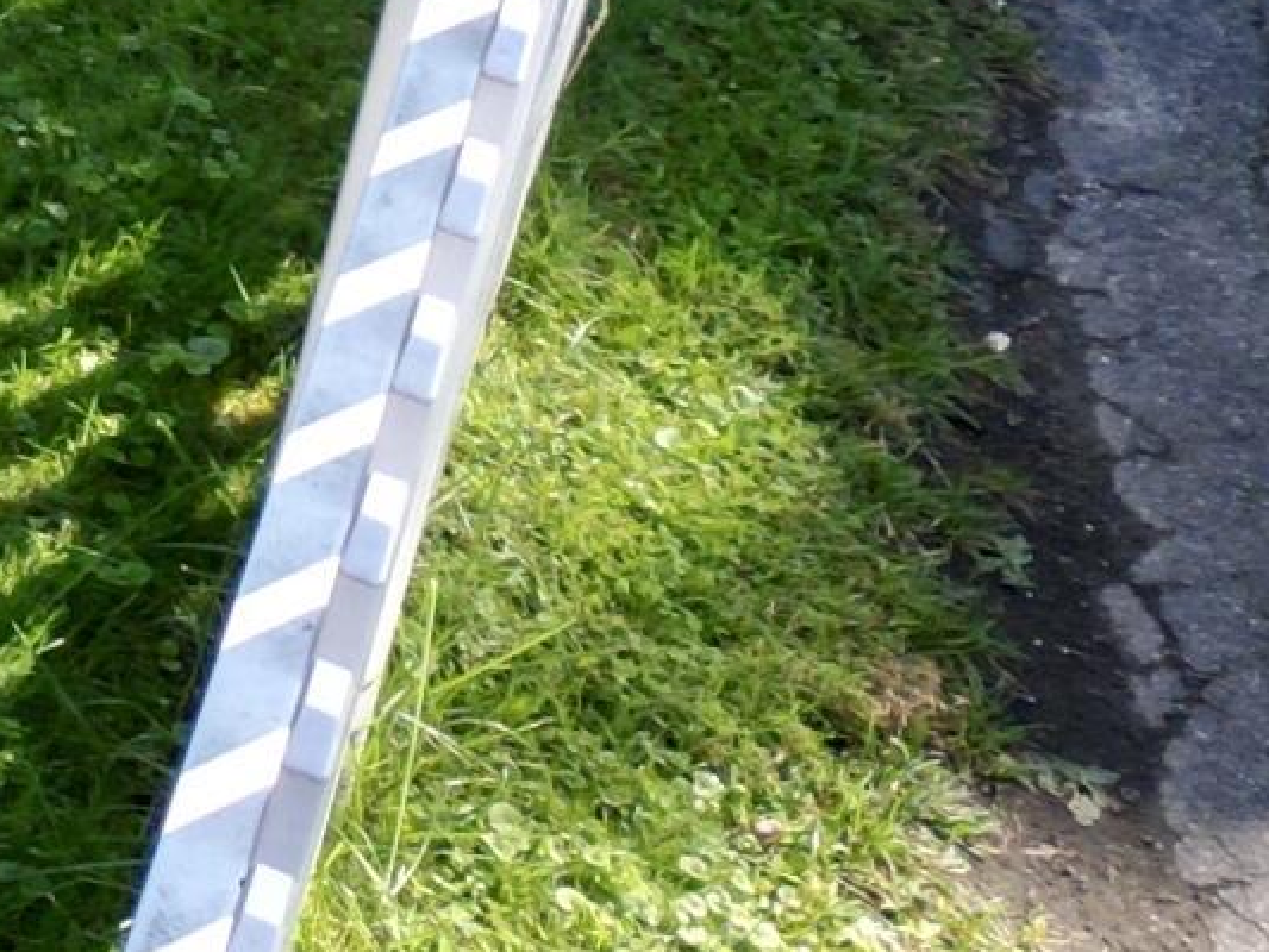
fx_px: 4950
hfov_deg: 11.1
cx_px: -2202
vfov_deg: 9.7
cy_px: -1352
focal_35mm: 135
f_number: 1.7
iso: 100
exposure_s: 1/640
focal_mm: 6.72
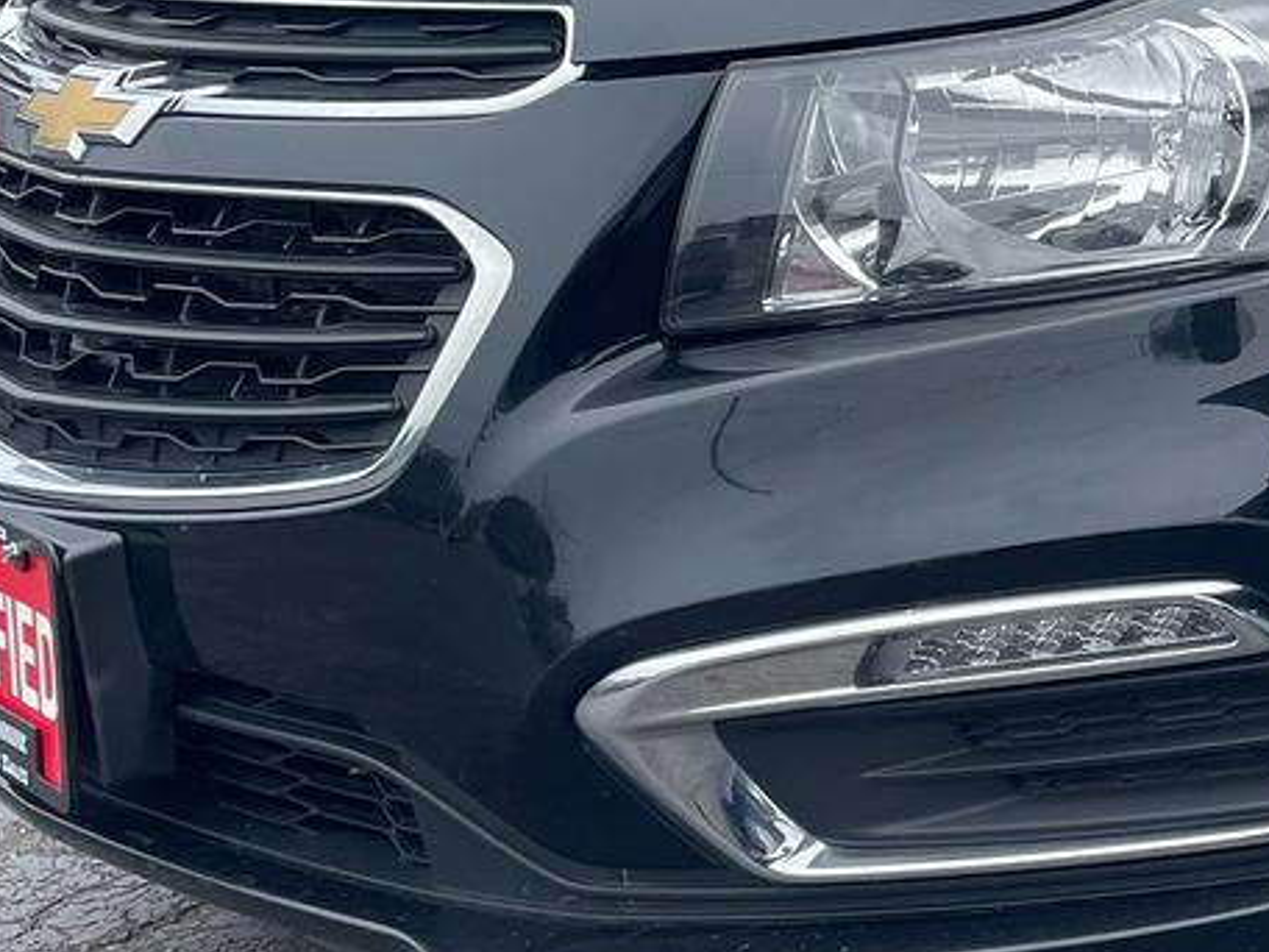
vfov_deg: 20.0
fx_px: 2676
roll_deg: -1.8
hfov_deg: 24.0
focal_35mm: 73
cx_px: 1572
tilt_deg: -10.1
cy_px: 245
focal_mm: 4.2
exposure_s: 1/1416
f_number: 1.6
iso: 32
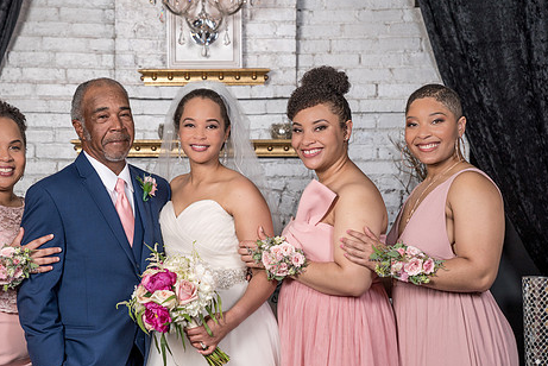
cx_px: 222
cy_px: 194
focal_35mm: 88
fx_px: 1340
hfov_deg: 23.1
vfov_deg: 15.6
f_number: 4
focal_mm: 70
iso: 100
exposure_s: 1/200
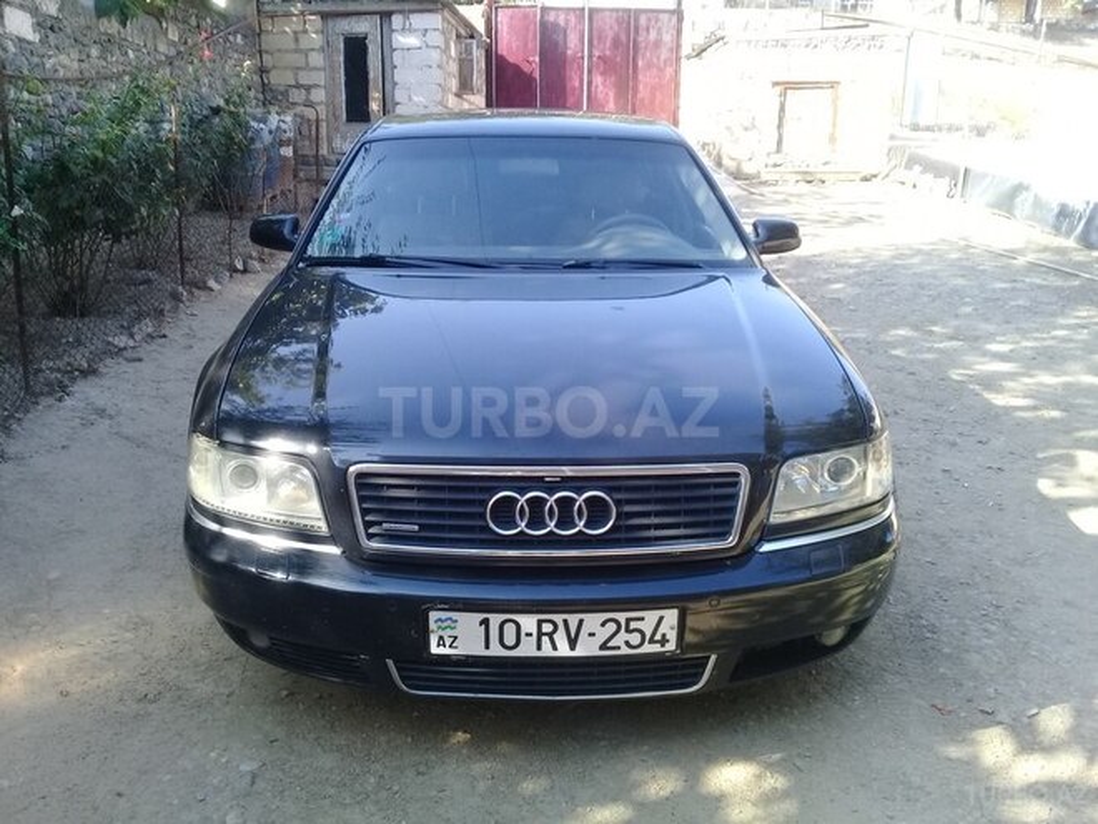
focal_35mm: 31
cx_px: 549
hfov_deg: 58.4
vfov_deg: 45.4
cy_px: 412
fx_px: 983
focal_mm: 3.3
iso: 50
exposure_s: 1/164
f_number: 2.2
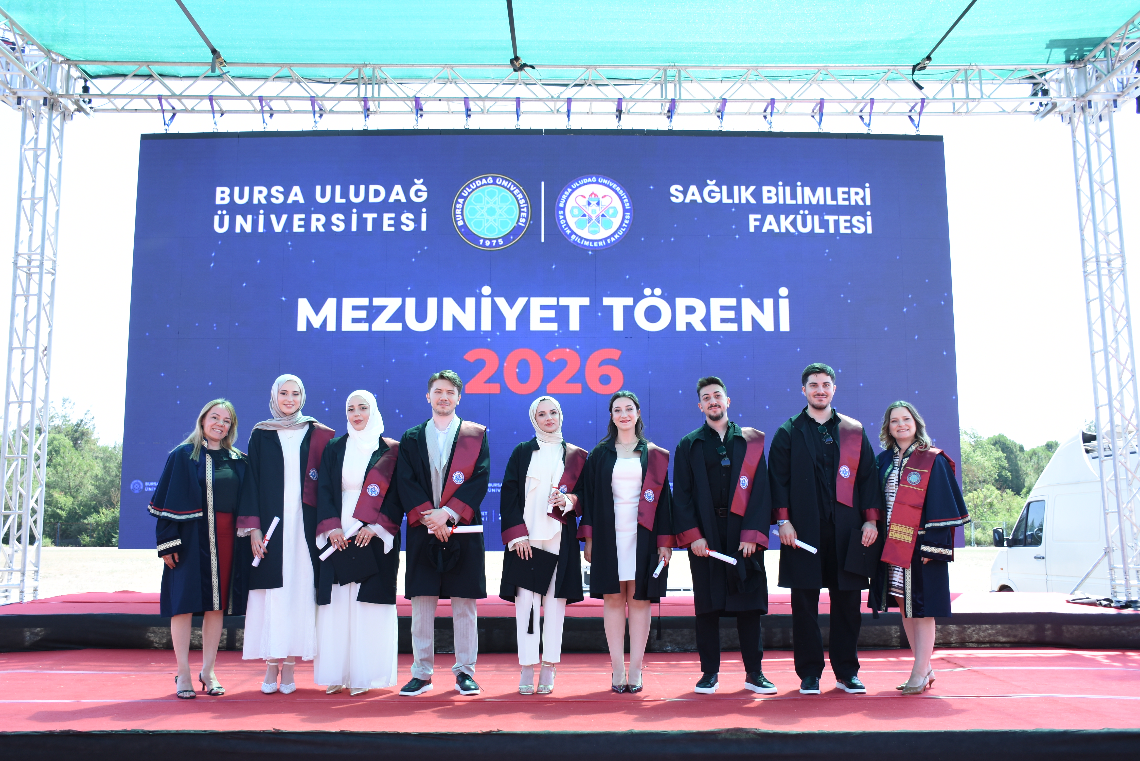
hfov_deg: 57.2
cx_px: 570
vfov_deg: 40.0
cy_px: 380
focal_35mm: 33
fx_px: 1045
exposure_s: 1/250
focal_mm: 22
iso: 200
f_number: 5
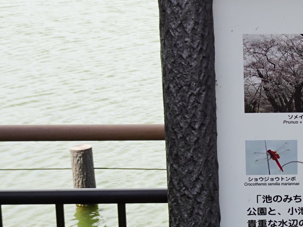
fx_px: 1006
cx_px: 352
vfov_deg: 12.9
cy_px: 143
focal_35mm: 115
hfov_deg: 16.5
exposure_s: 1/250
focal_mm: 6.84
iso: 100
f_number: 4
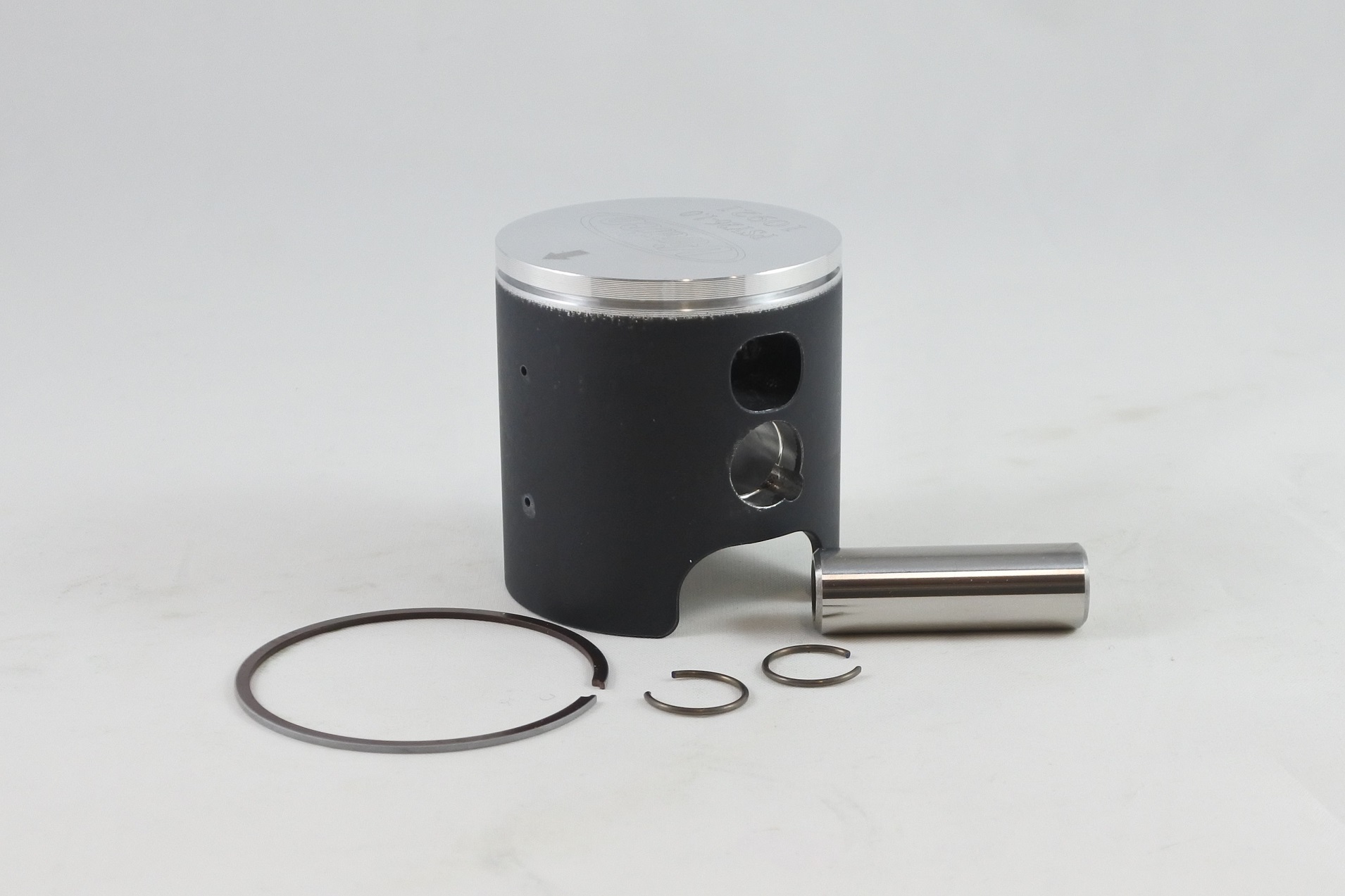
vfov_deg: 31.2
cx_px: 672
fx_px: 1606
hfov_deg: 45.4
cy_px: 448
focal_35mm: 43
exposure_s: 1/125
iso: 450
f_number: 4.5
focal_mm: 16.1
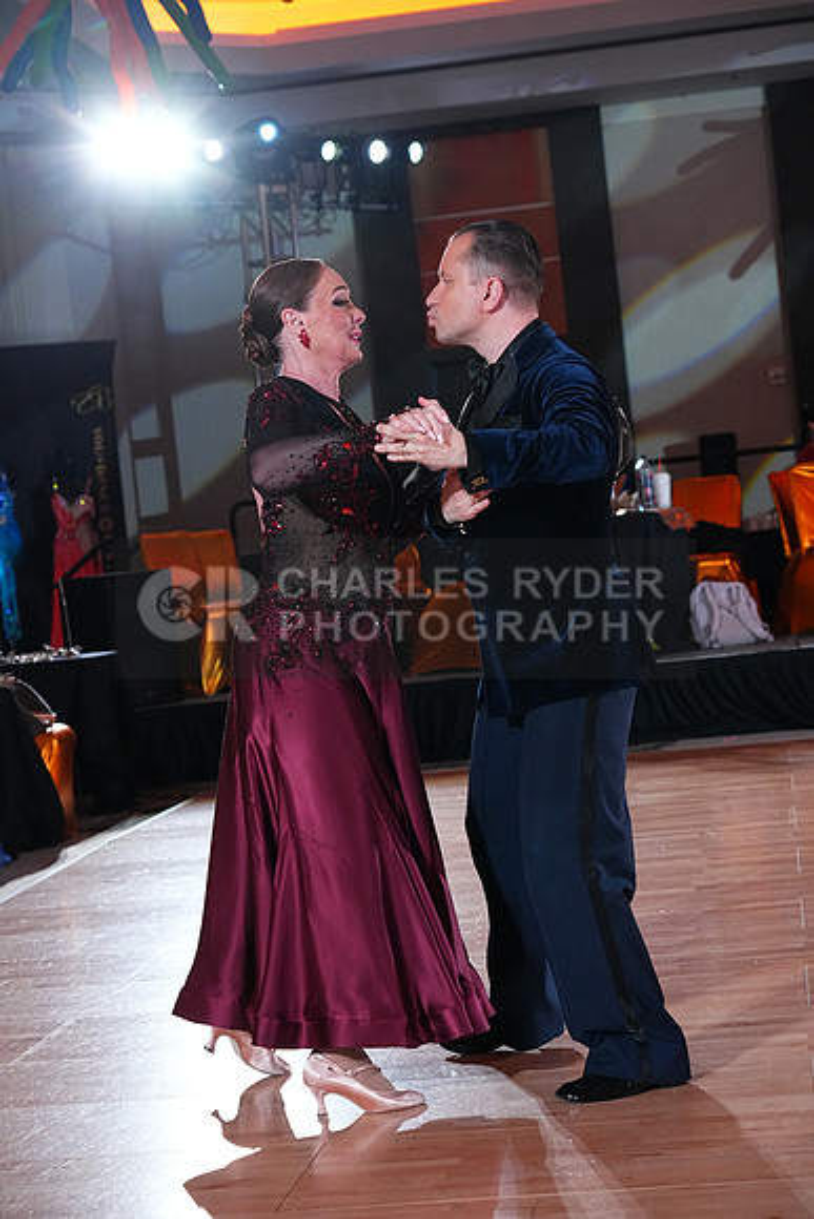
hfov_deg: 18.7
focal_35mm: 73
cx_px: 407
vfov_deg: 27.7
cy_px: 610
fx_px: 2474
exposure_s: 1/400
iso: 5000
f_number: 5
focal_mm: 73
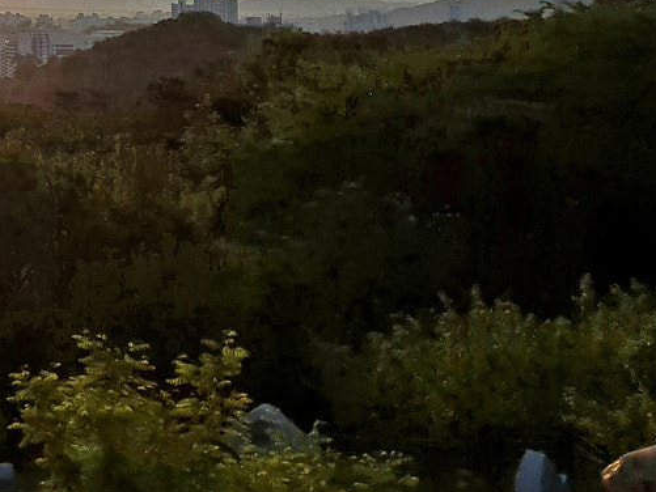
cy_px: -113
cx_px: -220
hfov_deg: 21.1
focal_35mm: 83
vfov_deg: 16.9
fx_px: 1573
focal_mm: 4.3
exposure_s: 1/10000
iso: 50
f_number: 1.5
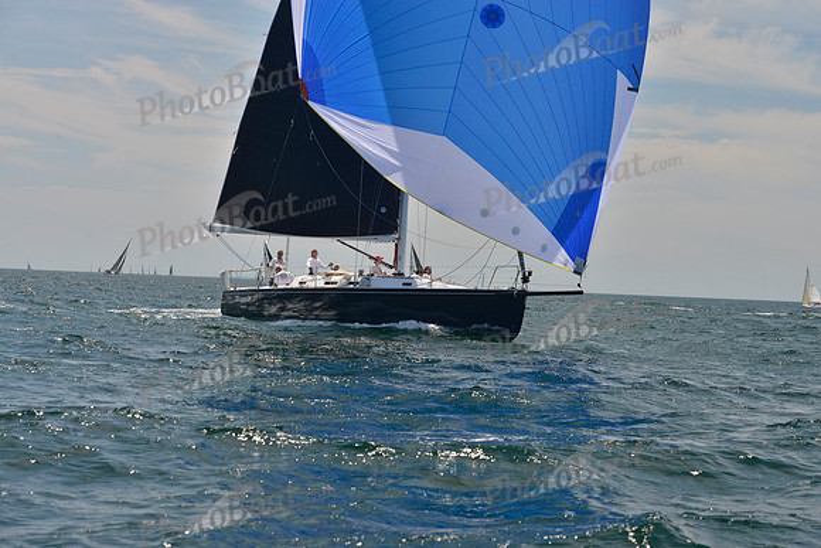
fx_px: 1939
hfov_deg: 23.9
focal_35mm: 85
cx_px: 410
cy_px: 274
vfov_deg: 16.1
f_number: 8
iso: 400
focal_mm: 85
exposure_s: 1/800
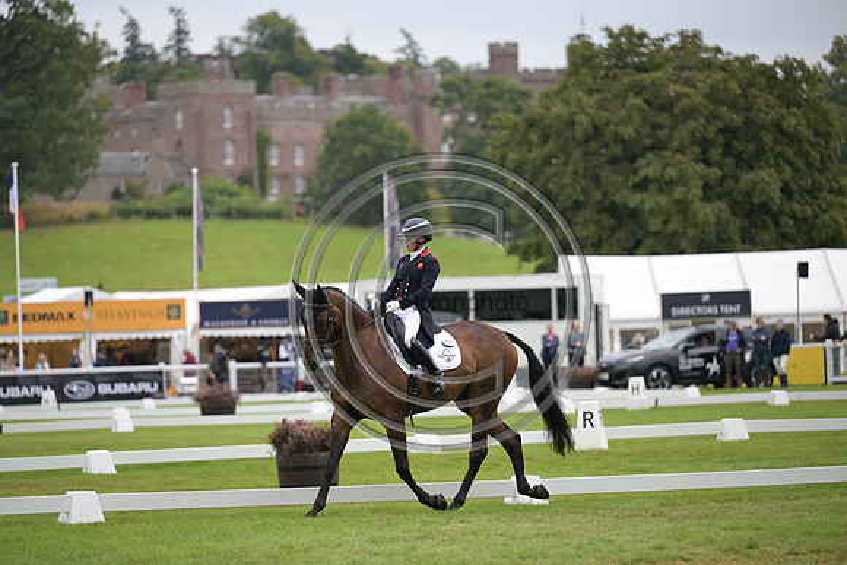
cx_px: 424
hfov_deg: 12.1
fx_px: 4000
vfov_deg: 8.1
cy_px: 282
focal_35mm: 170
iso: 250
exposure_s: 1/1250
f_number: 3.2
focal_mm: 170
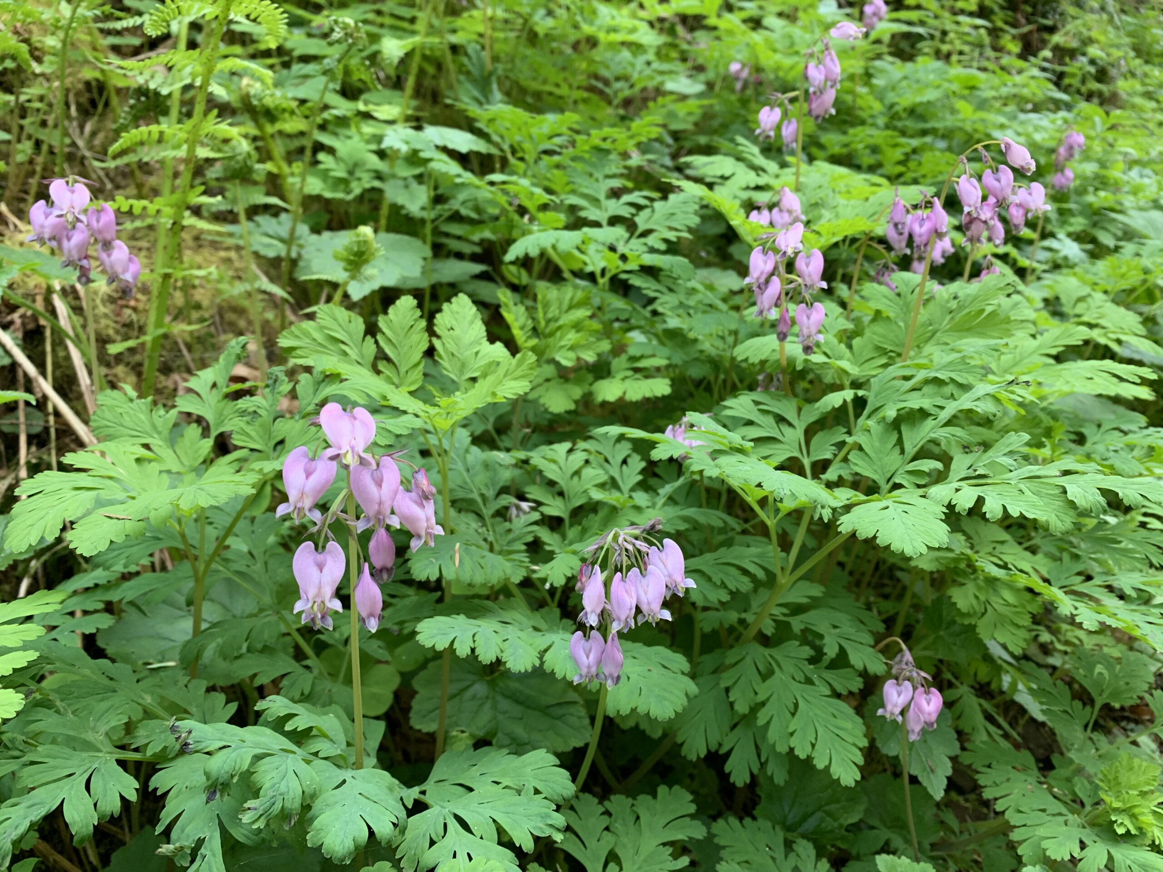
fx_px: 874
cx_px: 582
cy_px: 436
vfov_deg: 53.1
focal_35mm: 26
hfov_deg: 67.3
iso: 100
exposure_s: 1/60
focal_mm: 4.25
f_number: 1.8
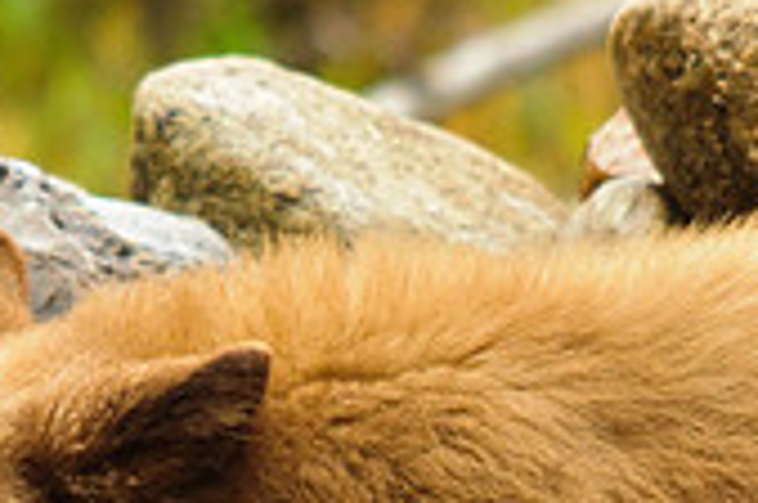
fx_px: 25912
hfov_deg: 1.7
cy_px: 766
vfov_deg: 1.1
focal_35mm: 1233
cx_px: 516
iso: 1600
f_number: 8
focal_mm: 240
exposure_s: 1/60
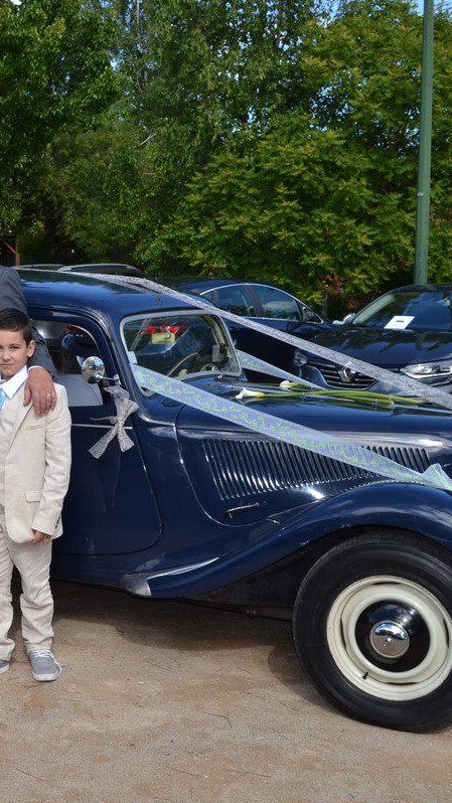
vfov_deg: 39.9
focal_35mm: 52
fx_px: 1108
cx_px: -5
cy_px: 402
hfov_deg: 22.2
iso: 100
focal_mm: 22
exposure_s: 1/200
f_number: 6.3
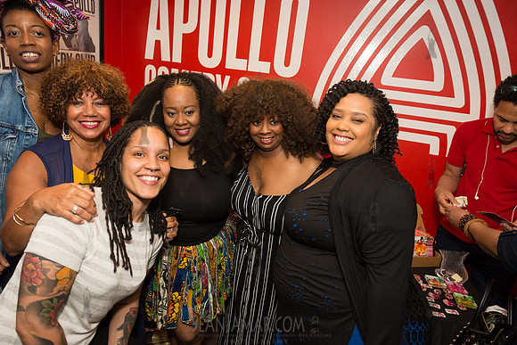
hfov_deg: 73.7
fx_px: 345
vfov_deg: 53.2
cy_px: 172
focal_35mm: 24
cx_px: 258
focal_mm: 24
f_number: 4
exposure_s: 1/500
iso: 2000
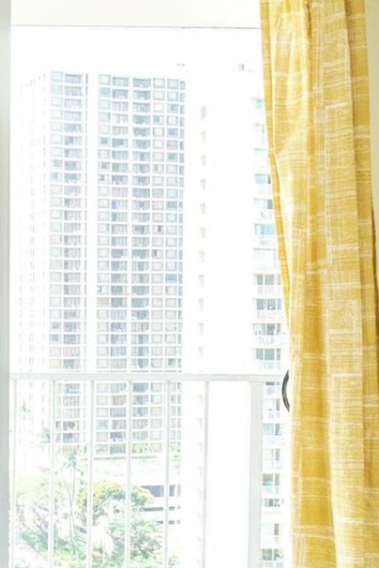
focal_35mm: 66
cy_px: 348
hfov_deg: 18.6
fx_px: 1042
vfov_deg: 30.4
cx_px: -162
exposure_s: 1/320
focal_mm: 25
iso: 800
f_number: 7.1
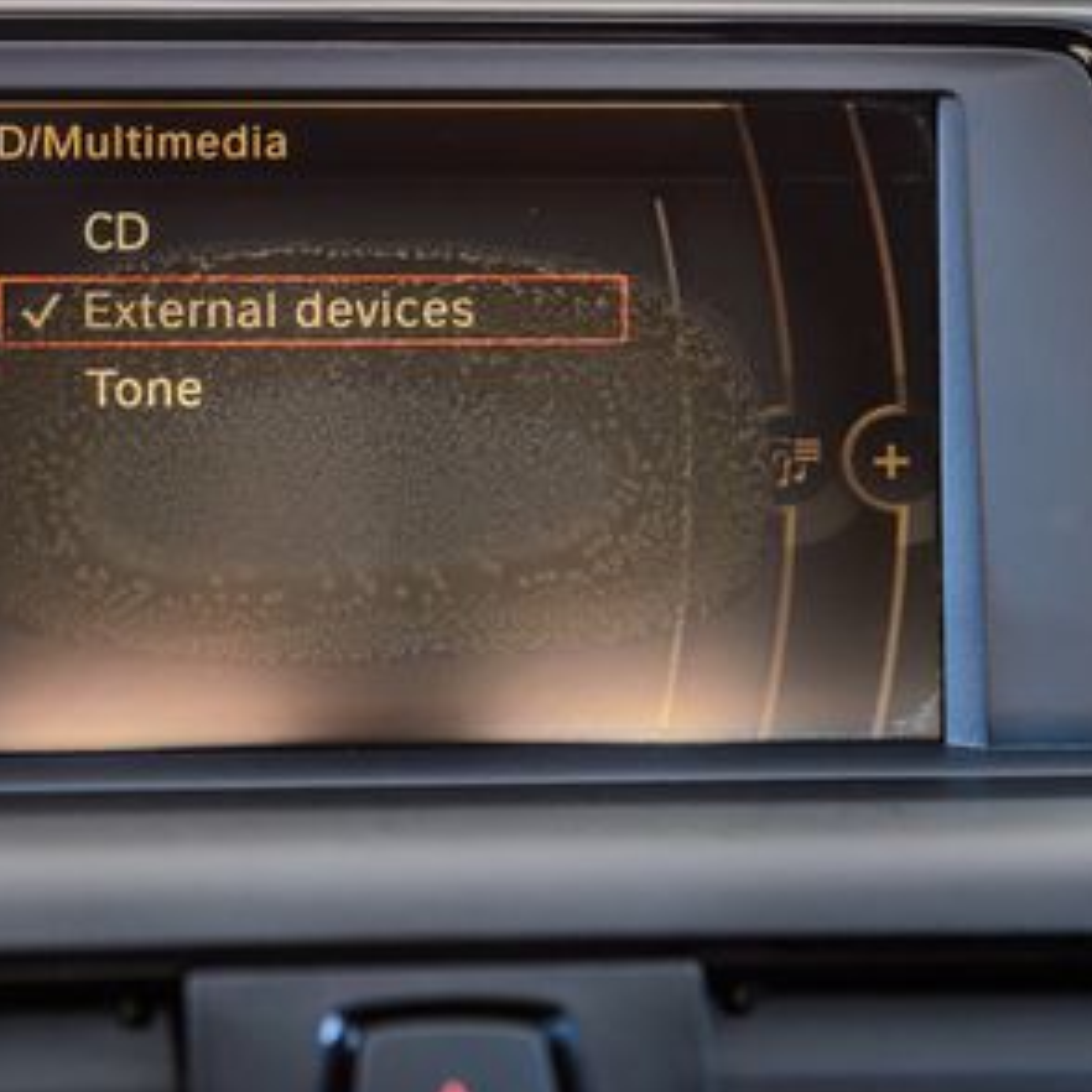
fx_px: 3426
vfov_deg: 18.1
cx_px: 282
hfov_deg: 18.0
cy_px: 405
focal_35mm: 96
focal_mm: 52
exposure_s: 1/125
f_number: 4
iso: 400
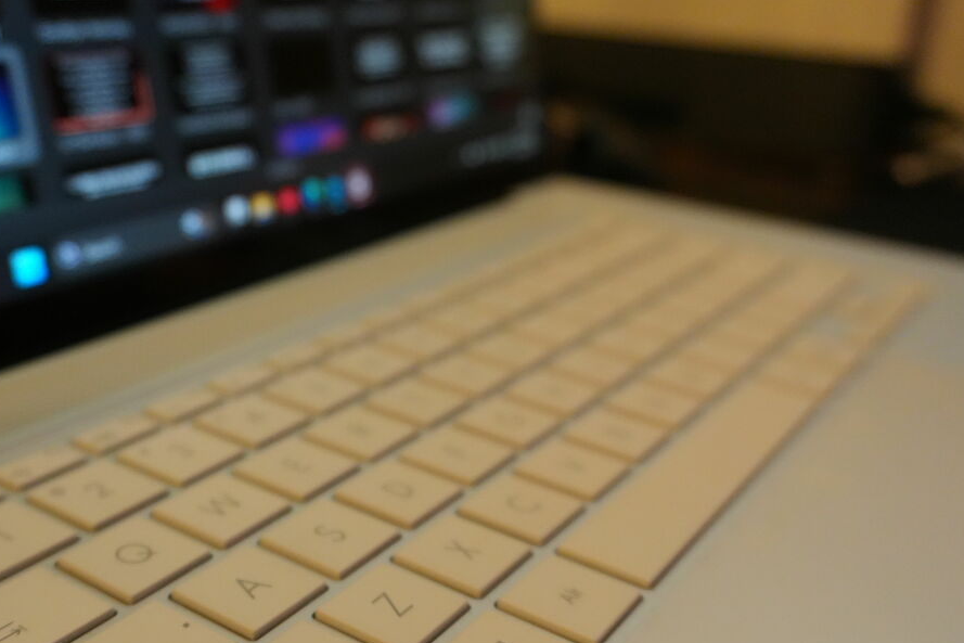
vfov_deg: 32.1
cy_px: 346
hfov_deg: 46.4
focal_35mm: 42
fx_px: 1116
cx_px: 378
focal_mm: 21
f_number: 4
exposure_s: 1/160
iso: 3200
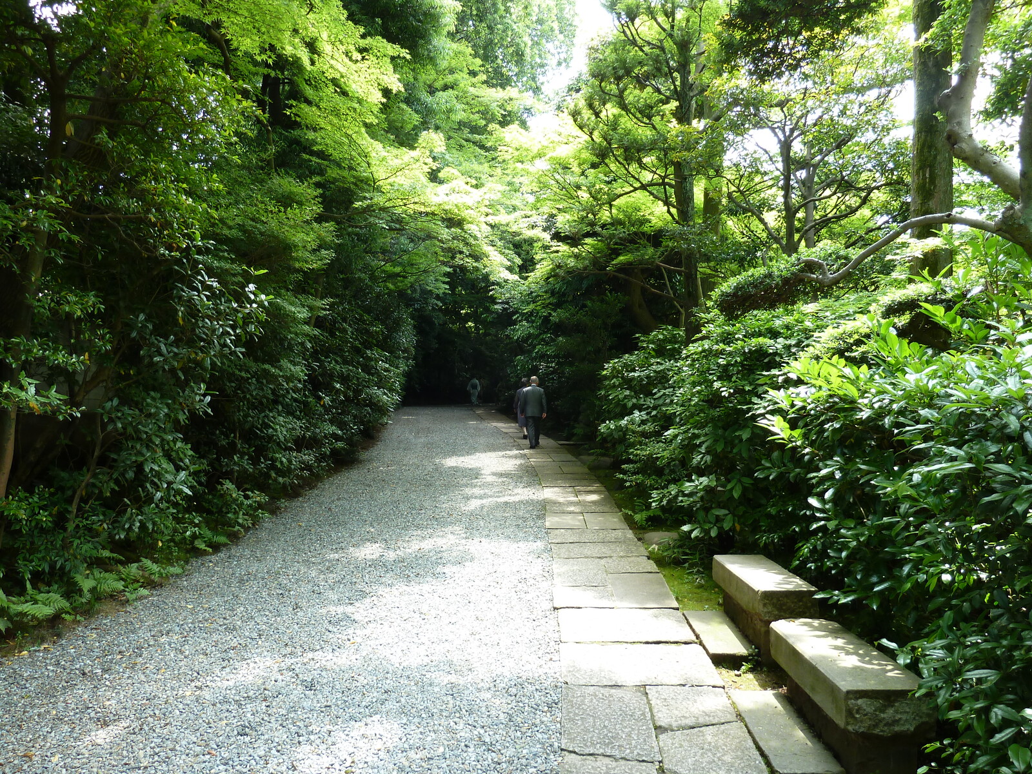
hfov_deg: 69.4
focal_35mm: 25
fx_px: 745
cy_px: 387
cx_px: 516
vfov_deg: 54.9
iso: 80
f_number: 3.3
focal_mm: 4.1
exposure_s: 1/40
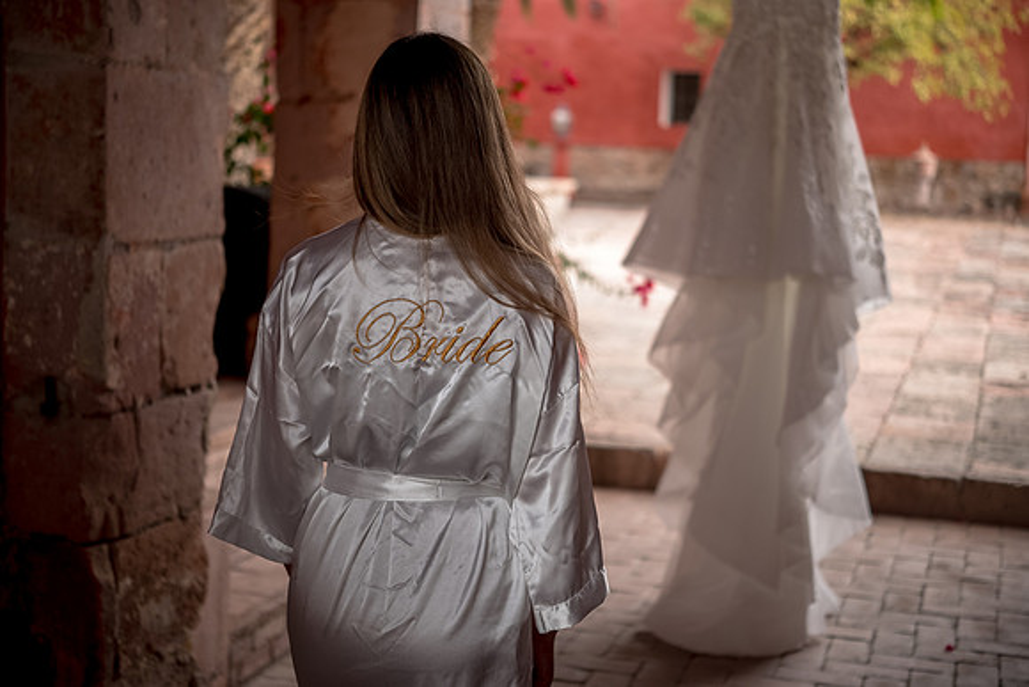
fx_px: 1715
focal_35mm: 60
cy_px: 344
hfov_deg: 33.4
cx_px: 514
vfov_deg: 22.6
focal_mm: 60
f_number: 3.2
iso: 200
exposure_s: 1/125
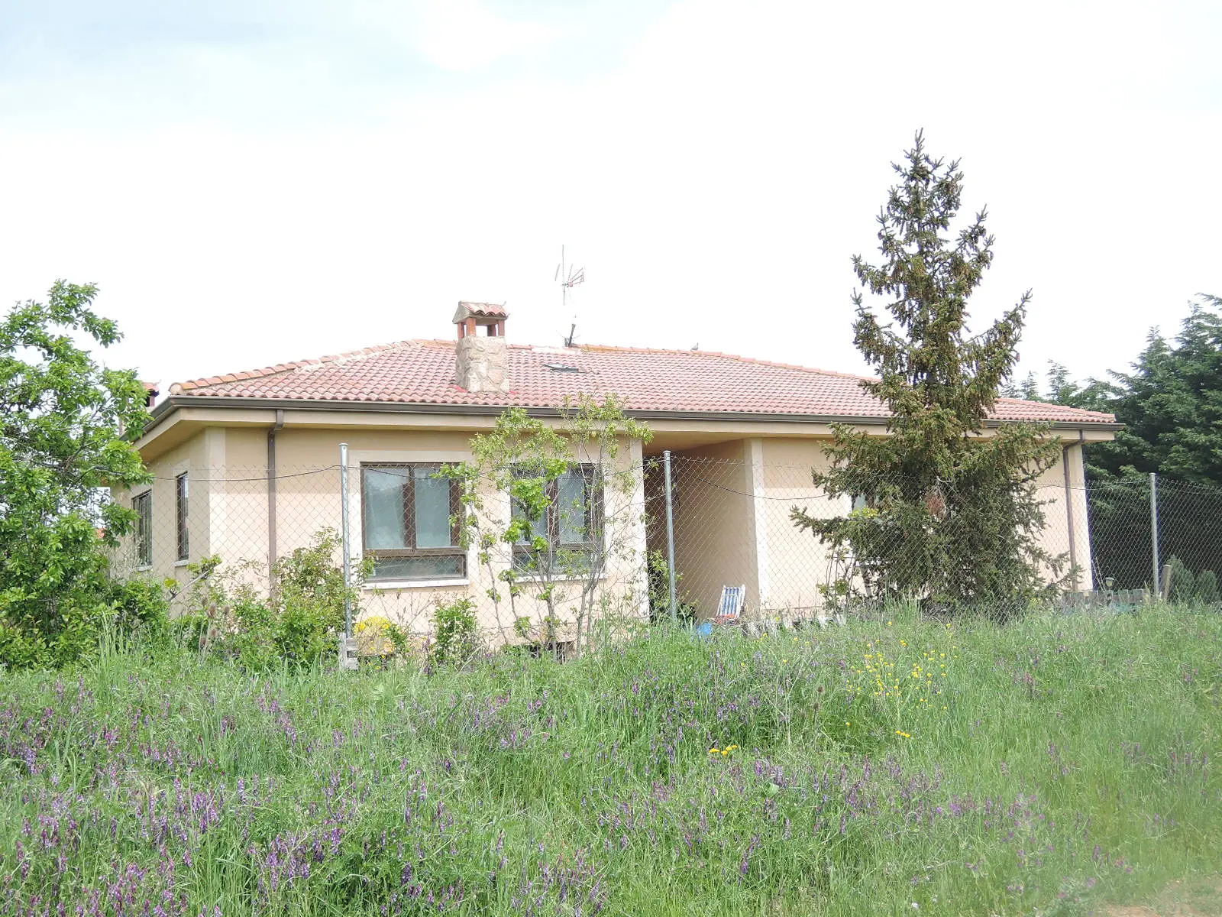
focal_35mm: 35
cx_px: 611
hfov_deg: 52.6
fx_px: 1236
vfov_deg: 40.7
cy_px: 458
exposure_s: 1/400
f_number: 3.5
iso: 80
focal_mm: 7.5
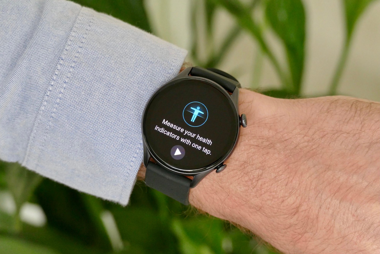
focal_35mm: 211
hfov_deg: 9.8
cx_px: 190
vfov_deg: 6.5
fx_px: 2227
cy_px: 127
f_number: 4.5
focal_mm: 76.94
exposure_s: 1/100
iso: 1600
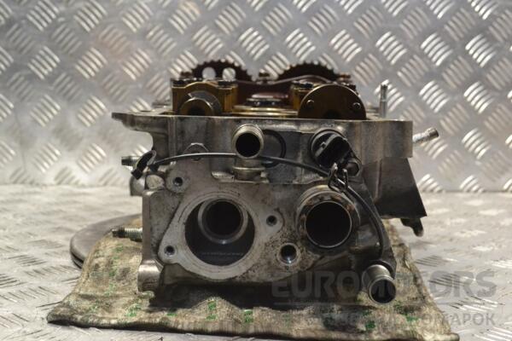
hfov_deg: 37.9
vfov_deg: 25.8
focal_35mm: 52
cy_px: 170
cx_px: 256
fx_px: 747
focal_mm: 35
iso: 3200
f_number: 8
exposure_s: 1/250
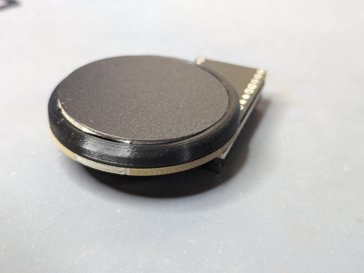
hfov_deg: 37.5
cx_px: 182
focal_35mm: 51
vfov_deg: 28.6
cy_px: 136
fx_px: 537
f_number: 1.89
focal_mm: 5.43
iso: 122
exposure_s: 1/33.3
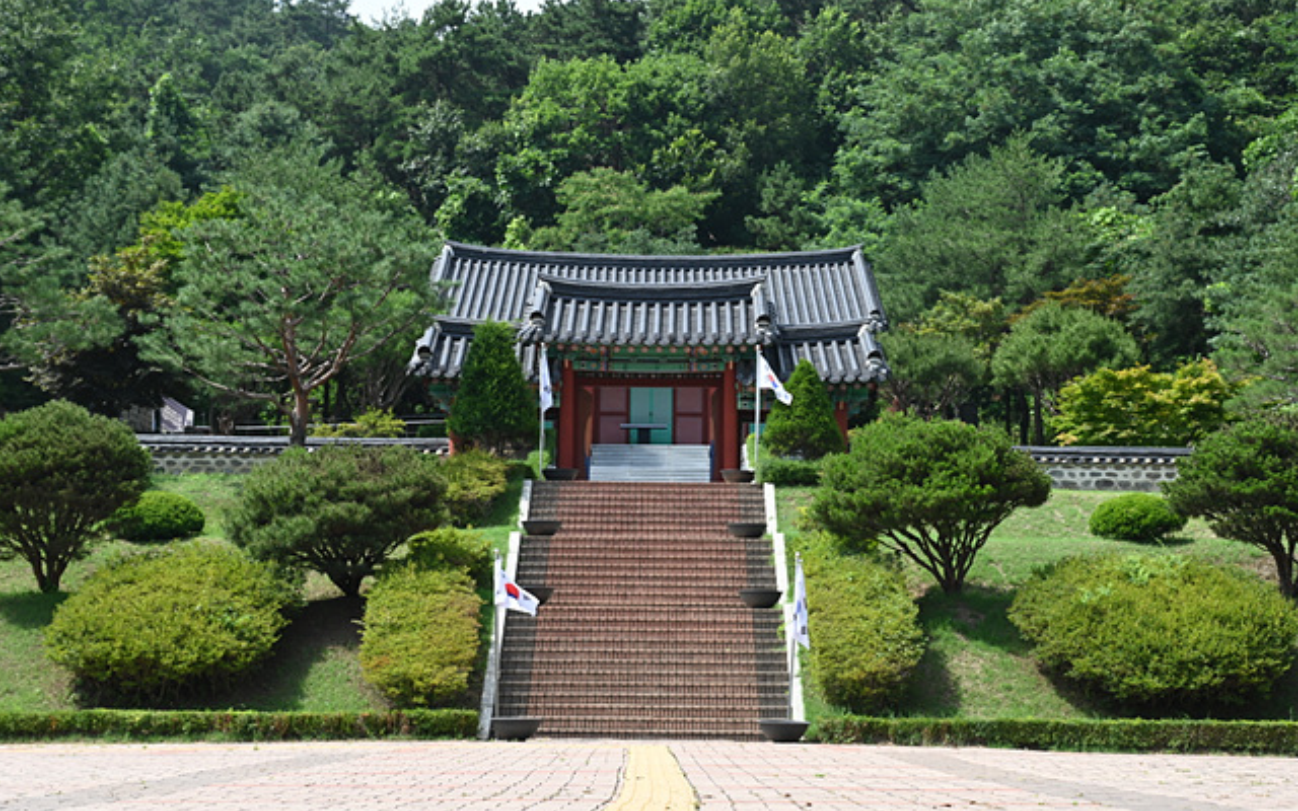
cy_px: 407
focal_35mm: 61
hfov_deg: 33.5
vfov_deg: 21.3
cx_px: 643
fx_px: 2158
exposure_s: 1/250
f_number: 6.3
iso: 100
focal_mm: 59
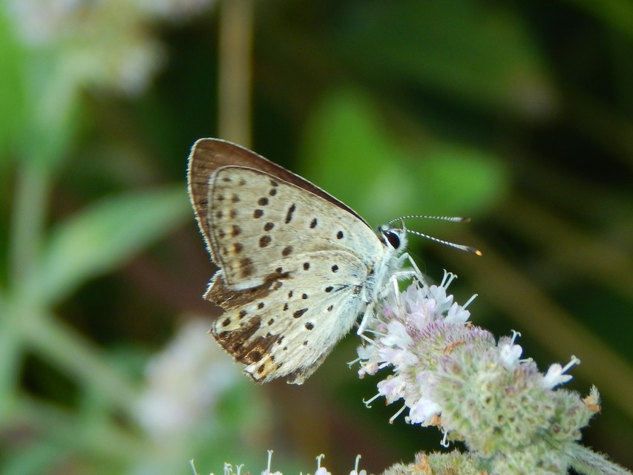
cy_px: 238
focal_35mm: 207
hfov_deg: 9.6
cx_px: 316
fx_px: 3786
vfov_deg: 7.2
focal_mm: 37.1
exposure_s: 1/100
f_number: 5.4
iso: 125
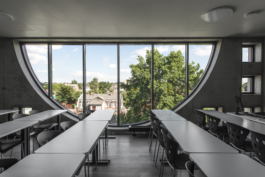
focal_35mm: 20
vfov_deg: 61.9
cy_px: 88
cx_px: 132
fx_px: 147
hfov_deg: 84.0
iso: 50
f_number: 11
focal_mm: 20
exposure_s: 1/15
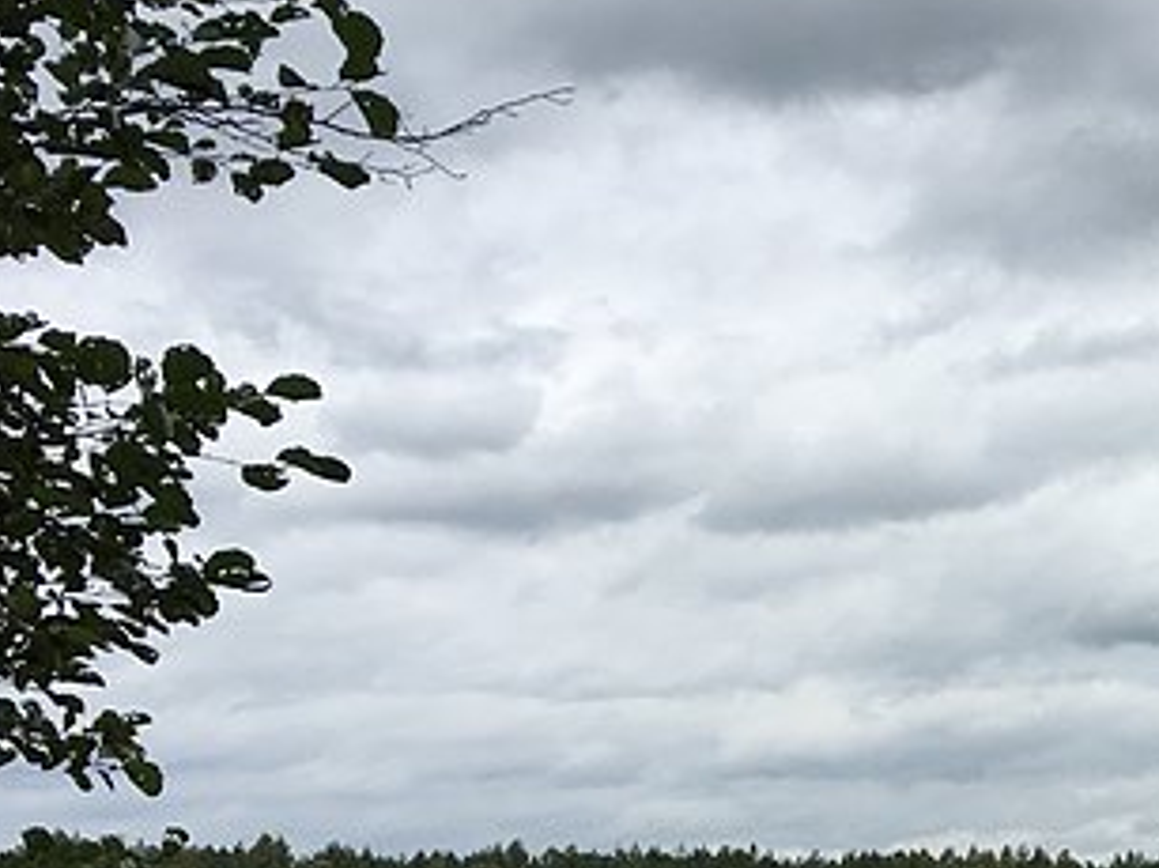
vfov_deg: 17.1
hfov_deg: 20.8
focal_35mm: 85
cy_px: 794
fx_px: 2845
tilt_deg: +3.7
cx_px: 1552
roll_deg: -0.3
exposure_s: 1/1570
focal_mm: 4.15
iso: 25
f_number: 2.2
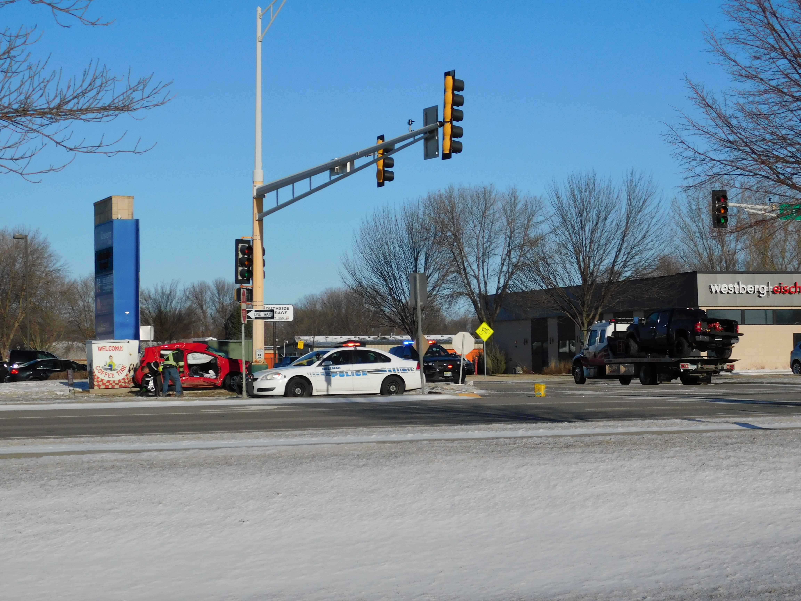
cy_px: 300
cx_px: 400
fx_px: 1851
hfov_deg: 24.4
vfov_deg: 18.4
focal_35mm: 80
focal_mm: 14.2
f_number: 8.8
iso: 125
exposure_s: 1/500
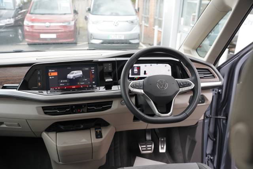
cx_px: 126
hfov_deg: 60.8
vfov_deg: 42.7
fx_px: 216
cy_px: 84
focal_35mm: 31
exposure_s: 1/60
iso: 320
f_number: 4
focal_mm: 30.7
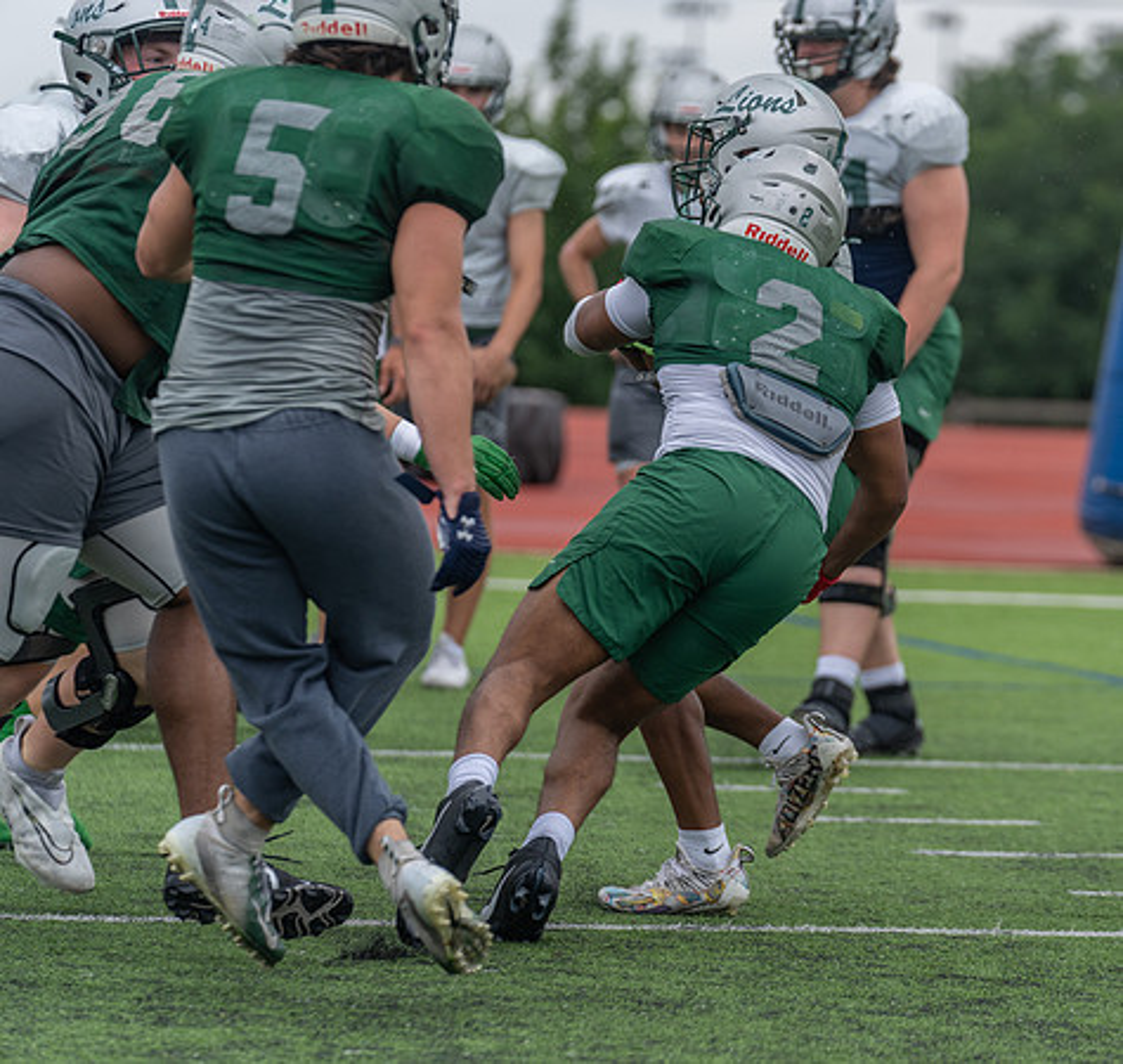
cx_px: 797
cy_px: 532
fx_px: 7930
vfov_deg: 7.7
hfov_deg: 8.1
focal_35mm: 222
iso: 200
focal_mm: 179
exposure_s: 1/1250
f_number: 3.5
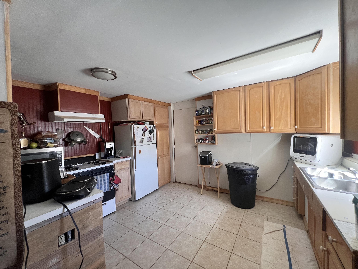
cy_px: 134
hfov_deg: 106.2
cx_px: 179
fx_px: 134
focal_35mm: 13
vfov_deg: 89.9
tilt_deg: +0.0
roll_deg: +2.1
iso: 160
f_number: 1.8
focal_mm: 1.57
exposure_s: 1/60
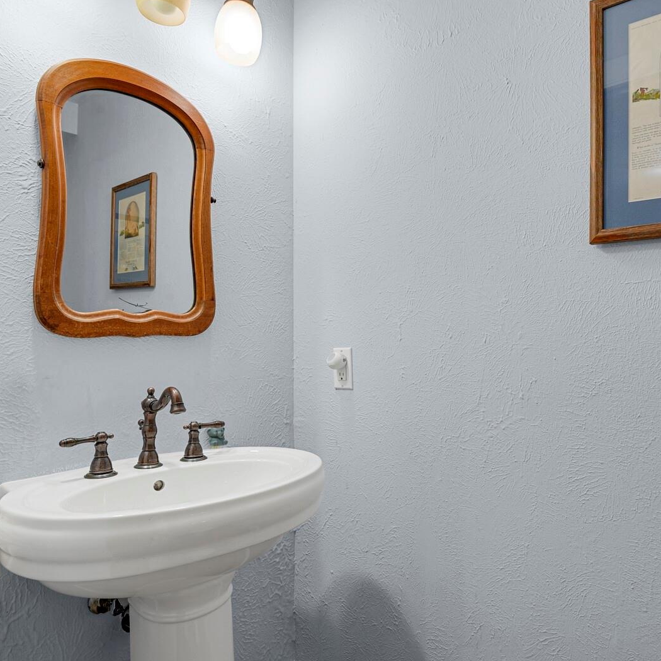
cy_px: 333
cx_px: 410
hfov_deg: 68.6
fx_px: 475
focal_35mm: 22
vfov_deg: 69.6
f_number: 8
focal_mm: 17
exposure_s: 1.6
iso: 250
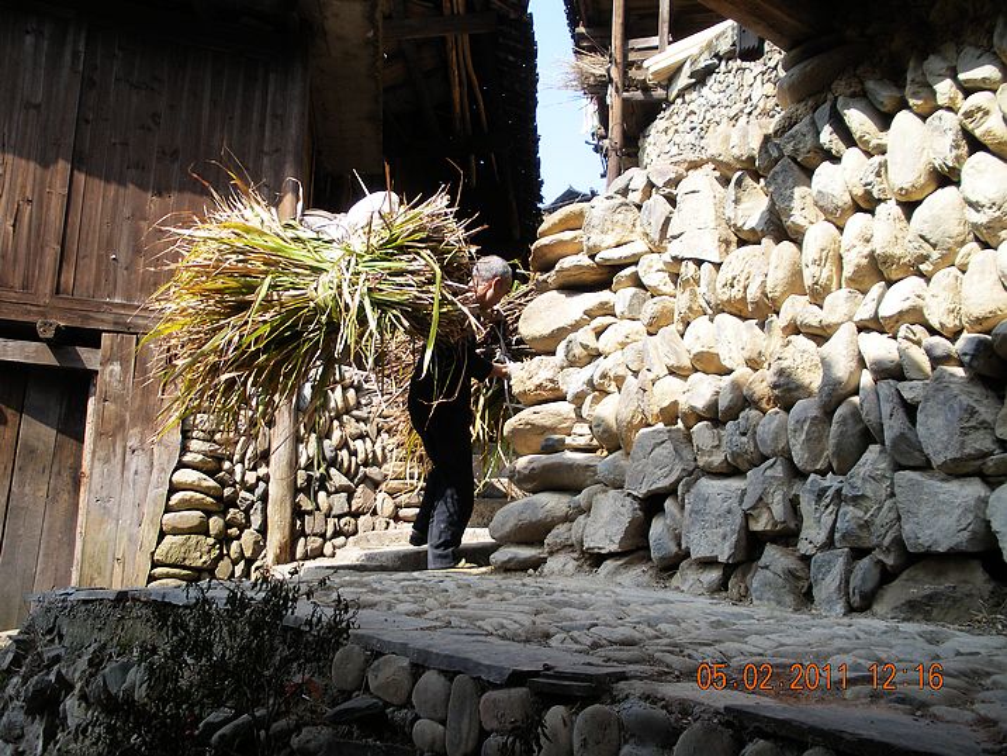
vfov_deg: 39.7
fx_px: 1047
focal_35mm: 36
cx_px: 504
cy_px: 378
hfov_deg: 51.4
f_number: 3.5
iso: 64
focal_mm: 6.3
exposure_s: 1/204
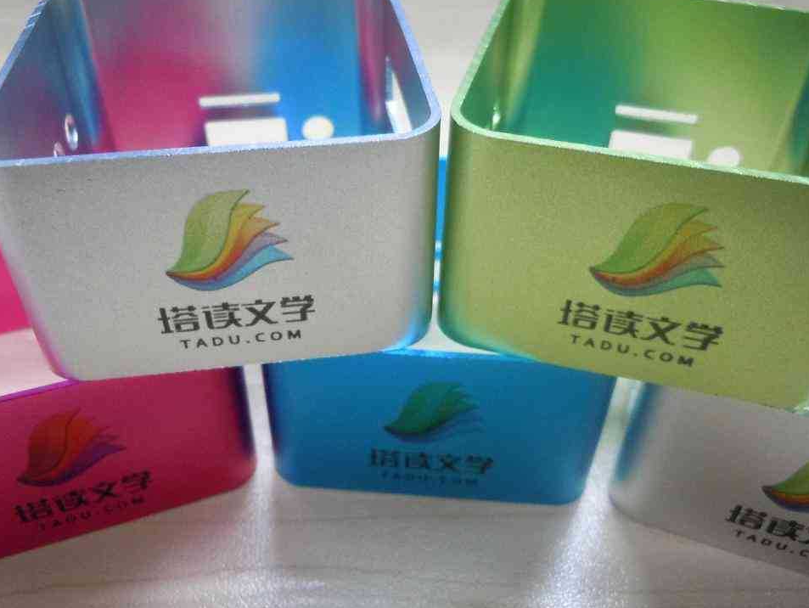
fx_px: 748
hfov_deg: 56.8
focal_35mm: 32
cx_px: 405
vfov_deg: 44.2
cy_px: 325
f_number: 3.7
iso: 400
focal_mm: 5
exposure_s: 1/10
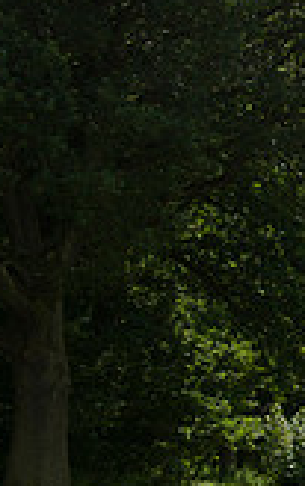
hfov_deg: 8.1
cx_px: 838
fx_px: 1908
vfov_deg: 14.4
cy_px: 104
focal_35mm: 144
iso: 320
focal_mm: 40
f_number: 7.1
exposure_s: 1/400
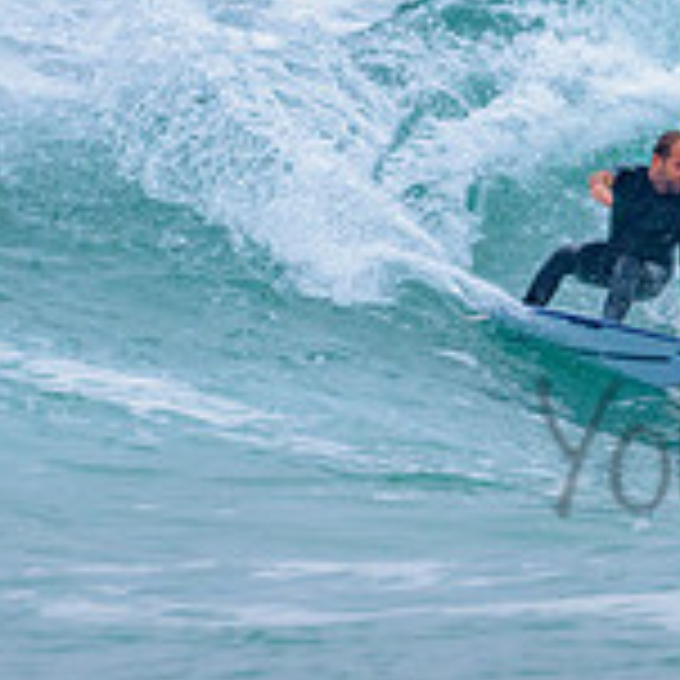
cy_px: 212
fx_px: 44272
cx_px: 707
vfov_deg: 0.9
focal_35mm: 1992
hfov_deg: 0.9
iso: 1250
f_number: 5.6
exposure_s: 1/2000
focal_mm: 500
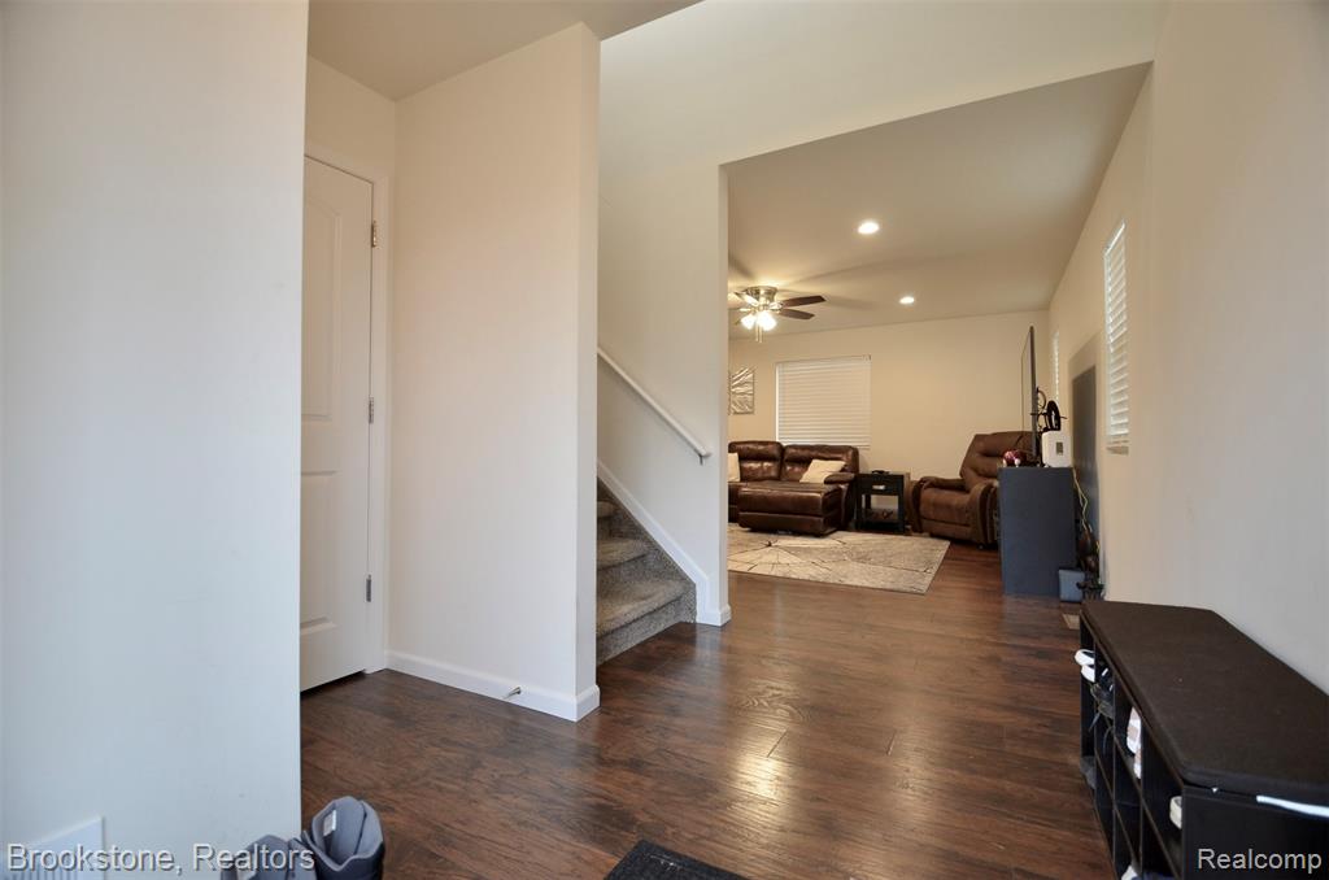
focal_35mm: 15
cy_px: 440
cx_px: 664
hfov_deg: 100.5
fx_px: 553
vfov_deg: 77.1
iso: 800
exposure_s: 1/50
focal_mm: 10
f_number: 3.5
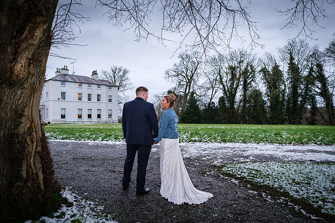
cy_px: 116
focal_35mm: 25
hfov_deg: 70.8
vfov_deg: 50.7
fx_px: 236
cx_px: 173
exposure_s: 1/160
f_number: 1.8
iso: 250
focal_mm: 16
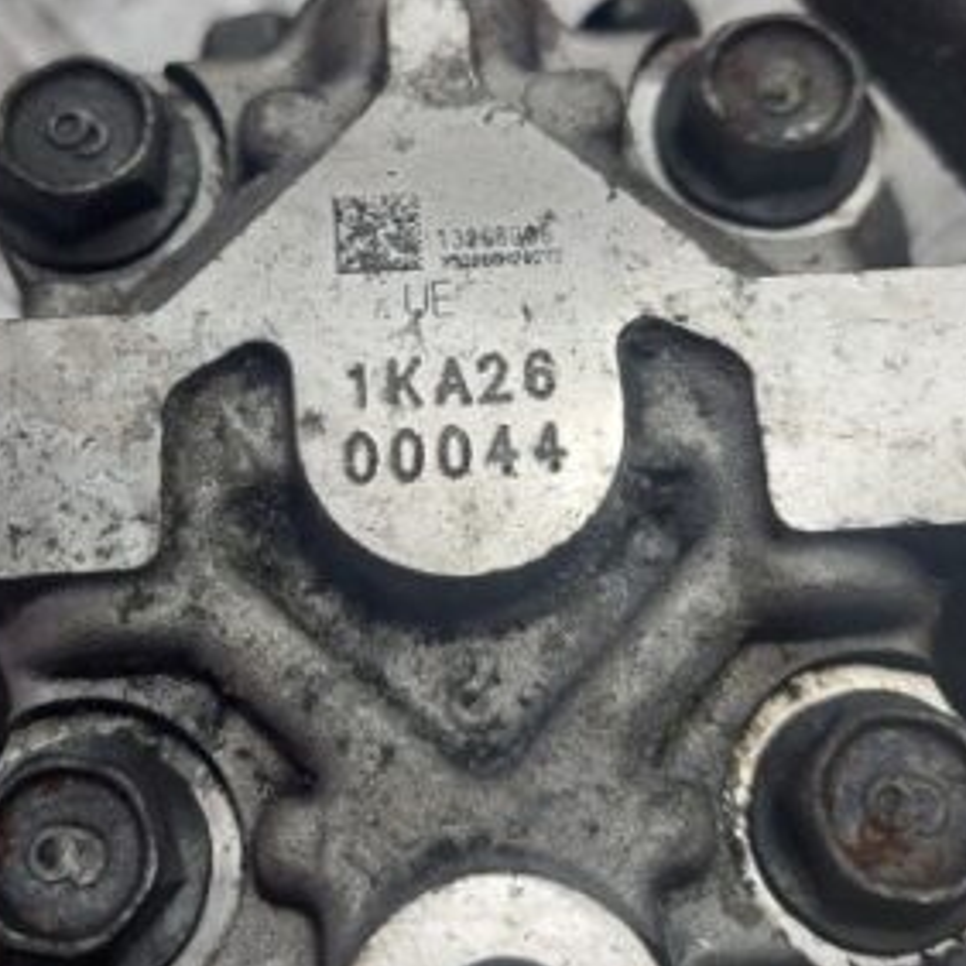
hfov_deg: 35.7
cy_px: 377
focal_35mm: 47
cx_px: 319
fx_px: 1484
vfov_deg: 35.9
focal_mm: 5.23
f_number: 1.8
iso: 64
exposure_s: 1/100
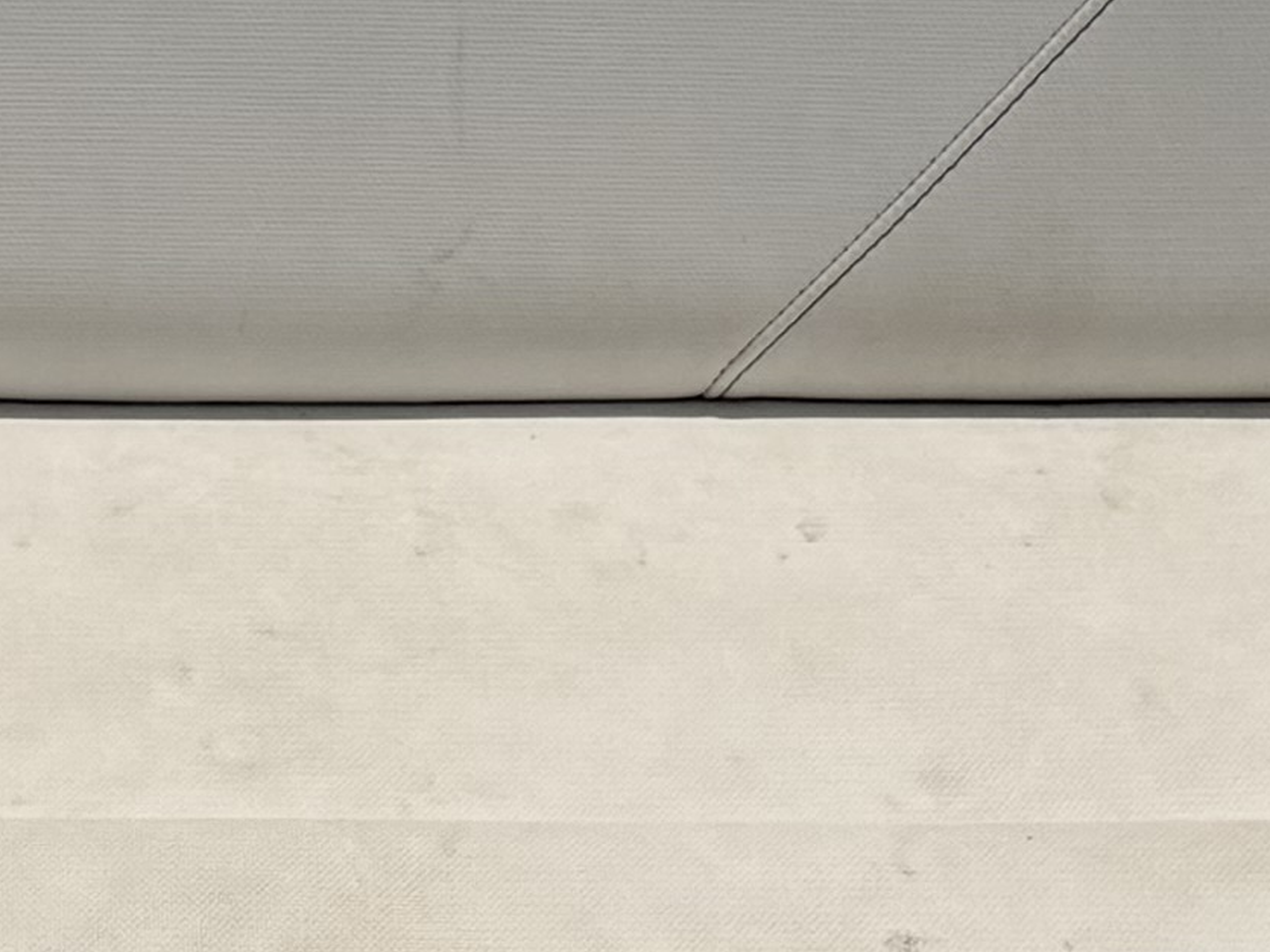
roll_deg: +2.1
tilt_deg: -40.7
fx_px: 6017
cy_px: 1278
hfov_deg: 12.0
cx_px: 196
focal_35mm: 164
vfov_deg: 8.9
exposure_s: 1/22727
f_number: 1.78
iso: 80
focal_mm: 6.76
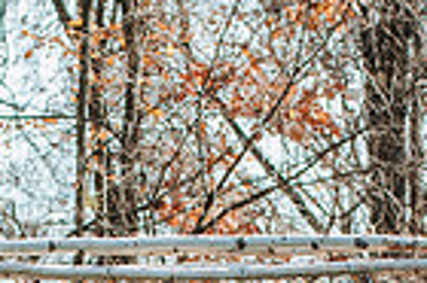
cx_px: 56
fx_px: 2180
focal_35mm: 184
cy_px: 566
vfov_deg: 7.2
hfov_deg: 11.1
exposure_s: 1/1250
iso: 450
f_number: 3.5
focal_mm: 35
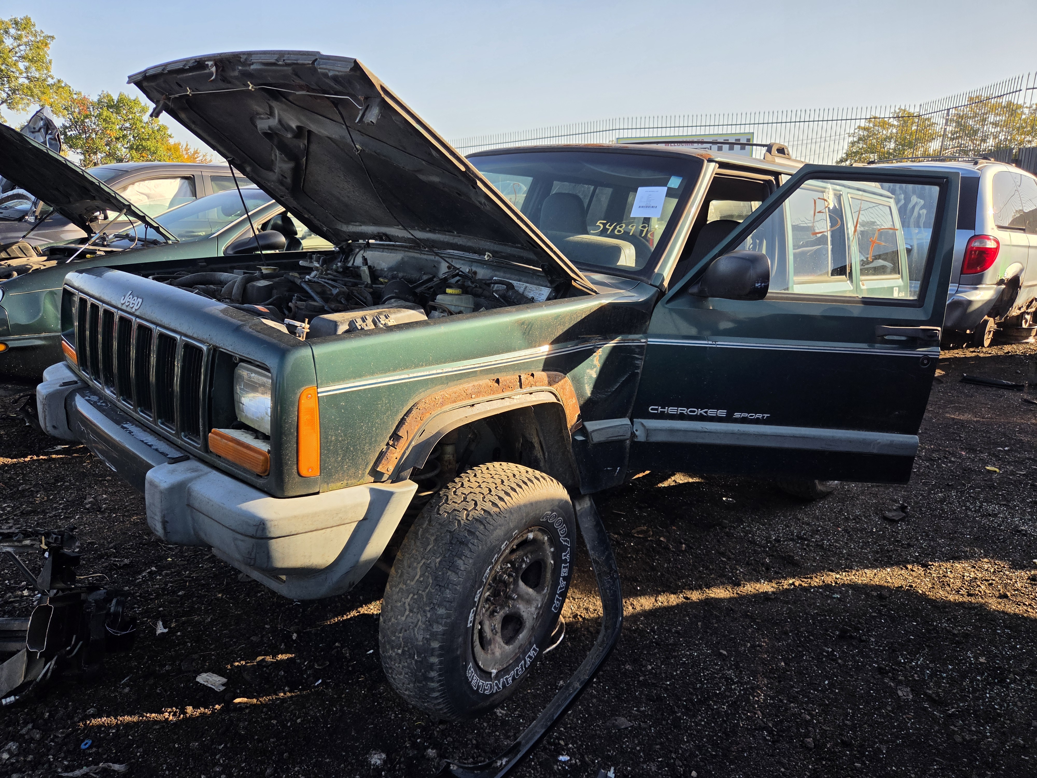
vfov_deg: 58.9
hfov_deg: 73.9
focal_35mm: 23
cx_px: 518
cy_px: 389
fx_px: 689
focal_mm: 5.4
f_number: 1.8
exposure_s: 1/1869
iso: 80
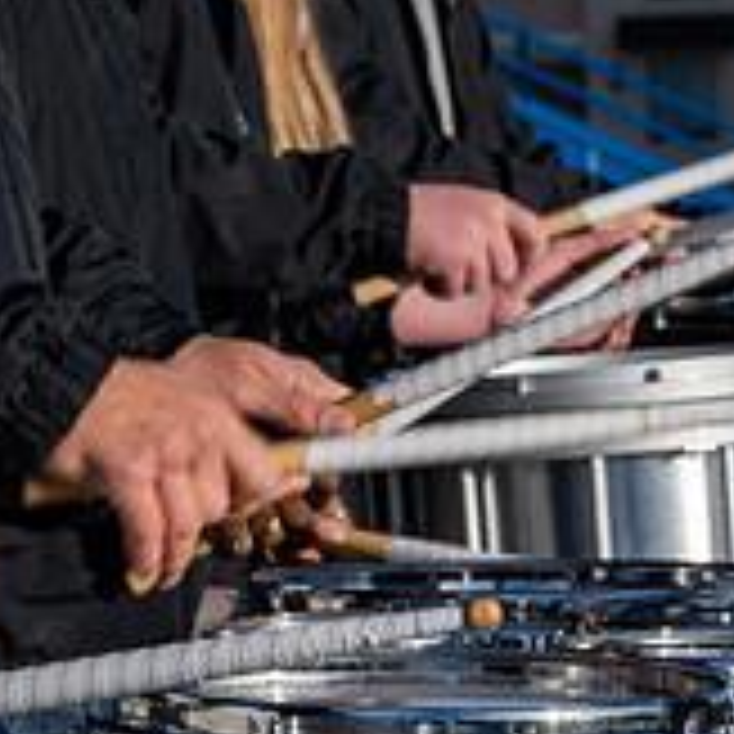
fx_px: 7845
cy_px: 571
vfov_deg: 5.4
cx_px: 479
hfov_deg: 5.4
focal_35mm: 327
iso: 100
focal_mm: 81
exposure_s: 1/250
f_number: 13
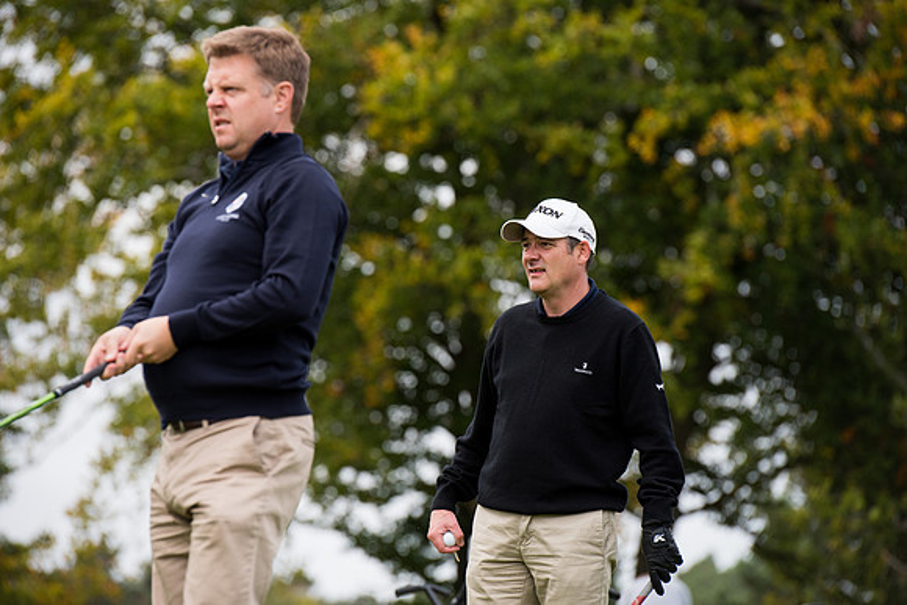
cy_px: 302
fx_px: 5040
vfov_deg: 6.9
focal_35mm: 200
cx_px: 454
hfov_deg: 10.3
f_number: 4.5
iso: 400
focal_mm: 200
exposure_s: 1/1000
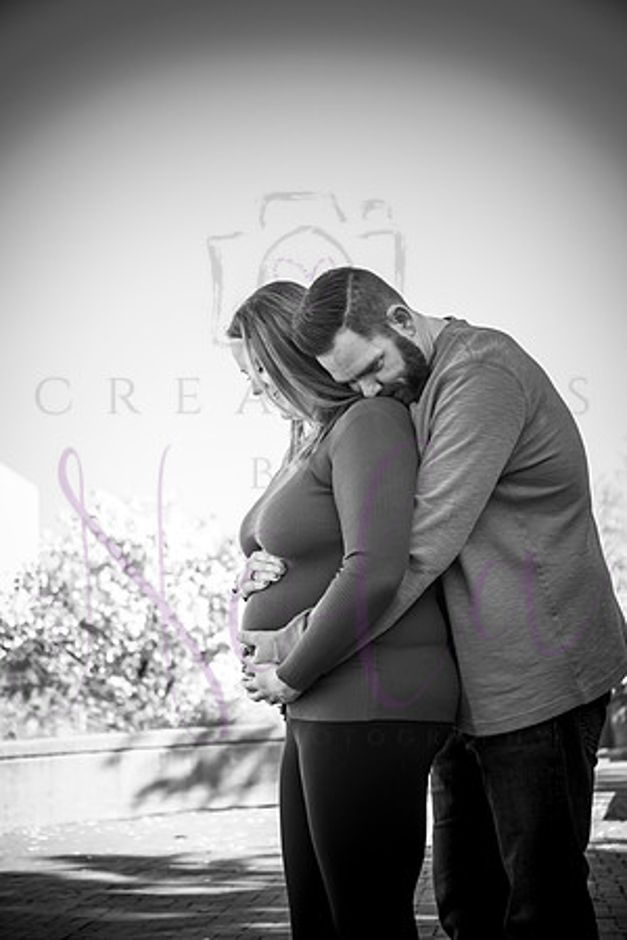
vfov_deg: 30.5
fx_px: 1724
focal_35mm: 66
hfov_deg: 20.6
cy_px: 470
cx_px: 314
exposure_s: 1/640
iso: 640
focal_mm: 66
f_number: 4.5
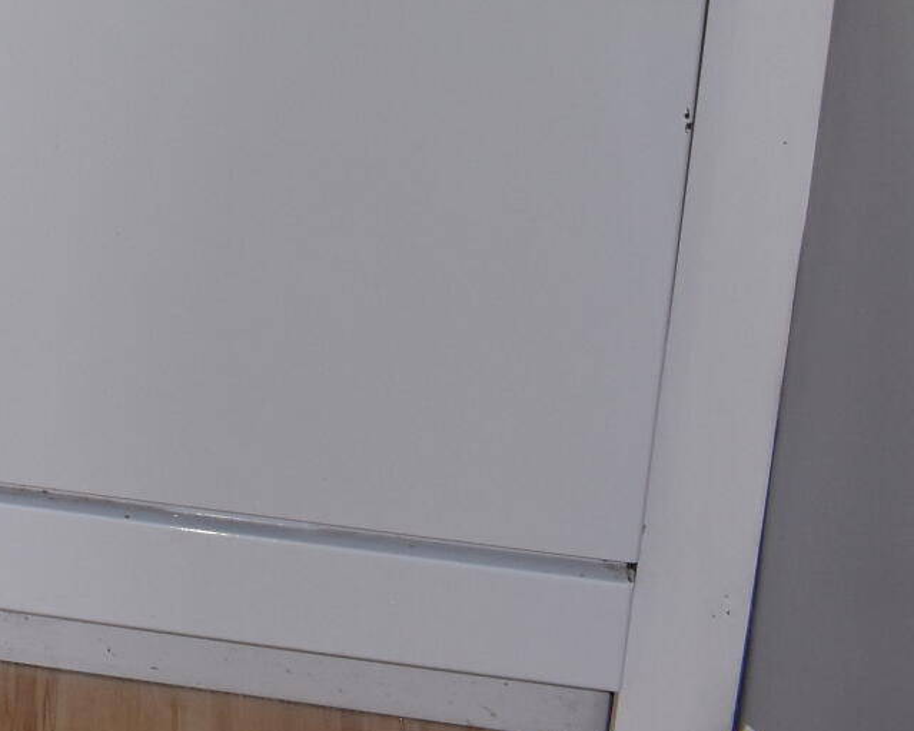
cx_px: -728
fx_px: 3219
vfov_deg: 12.0
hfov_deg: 14.3
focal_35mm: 119
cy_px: -552
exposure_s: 1/125
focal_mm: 18
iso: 560
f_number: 5.6
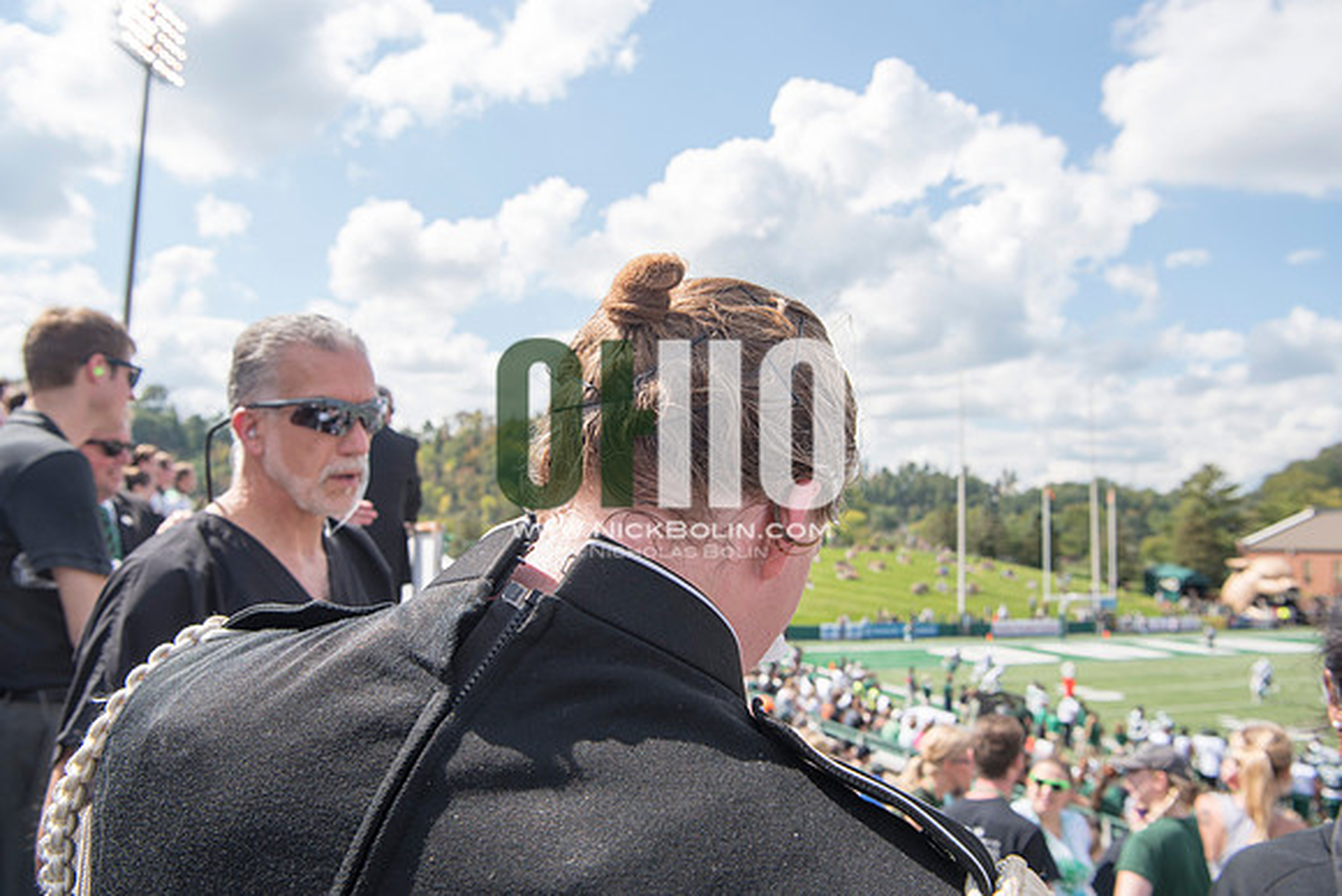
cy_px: 448
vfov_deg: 46.4
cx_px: 671
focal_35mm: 28
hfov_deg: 65.5
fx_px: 1044
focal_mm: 28
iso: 200
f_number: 7.1
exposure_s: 1/500
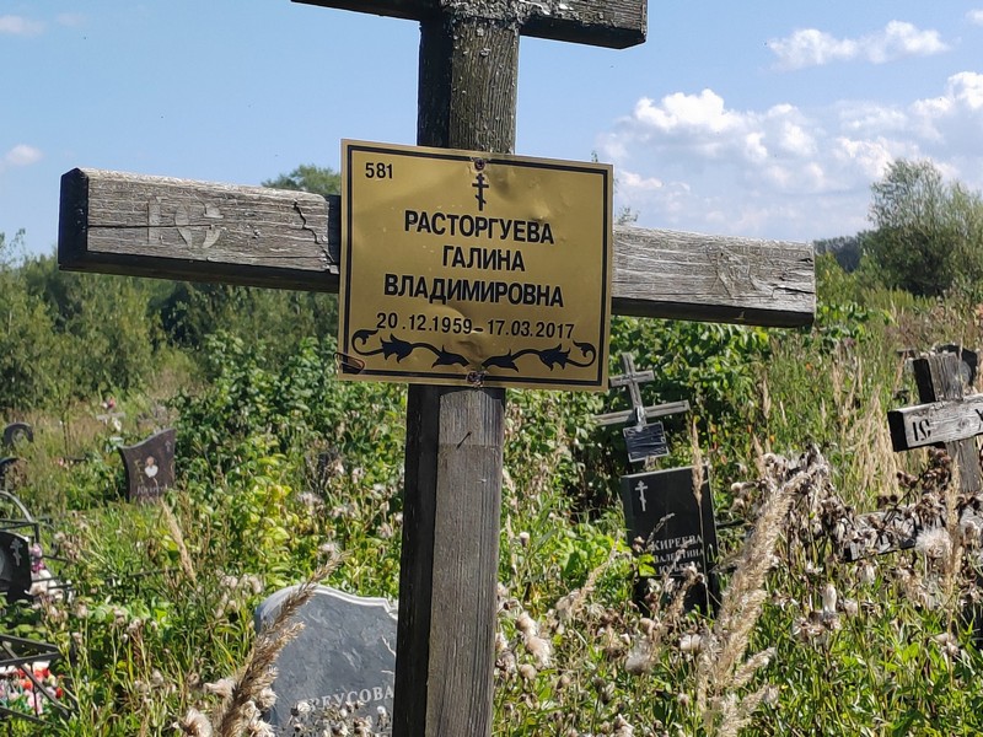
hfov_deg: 23.6
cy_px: 368
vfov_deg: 17.8
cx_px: 492
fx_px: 2357
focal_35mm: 83
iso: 100
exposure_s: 1/1100
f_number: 1.9
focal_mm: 5.52
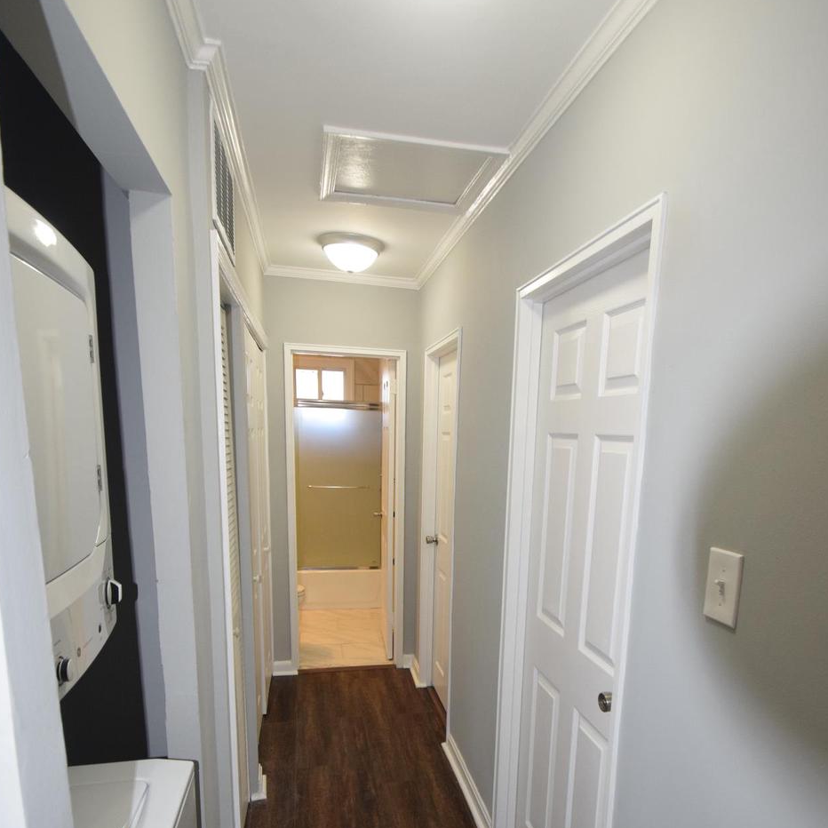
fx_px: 568
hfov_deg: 72.1
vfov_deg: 69.9
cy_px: 556
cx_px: 420
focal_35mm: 21
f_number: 5
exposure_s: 1/100
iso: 800
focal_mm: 10
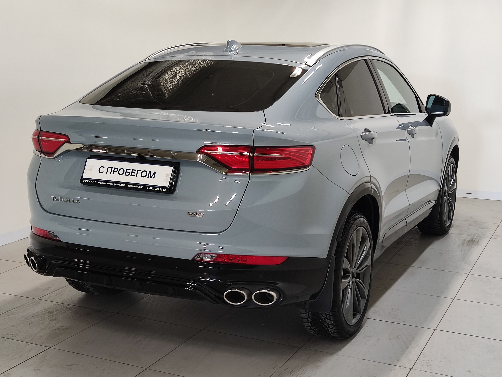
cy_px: 188
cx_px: 251
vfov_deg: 28.6
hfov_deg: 37.5
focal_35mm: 51
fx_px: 740
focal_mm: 4.74
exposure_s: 1/50
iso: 192
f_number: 1.79
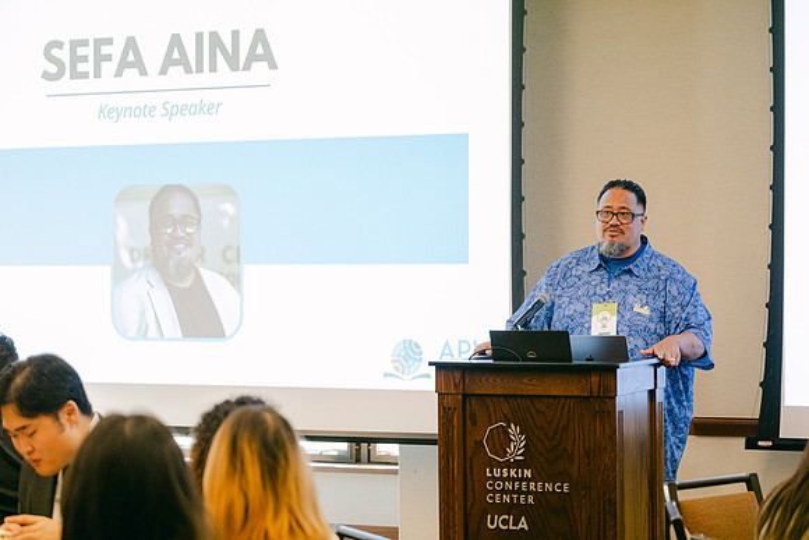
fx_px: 2225
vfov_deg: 13.8
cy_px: 270
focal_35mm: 99
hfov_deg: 20.6
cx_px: 404
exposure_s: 1/125
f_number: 2.8
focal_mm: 66
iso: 2500
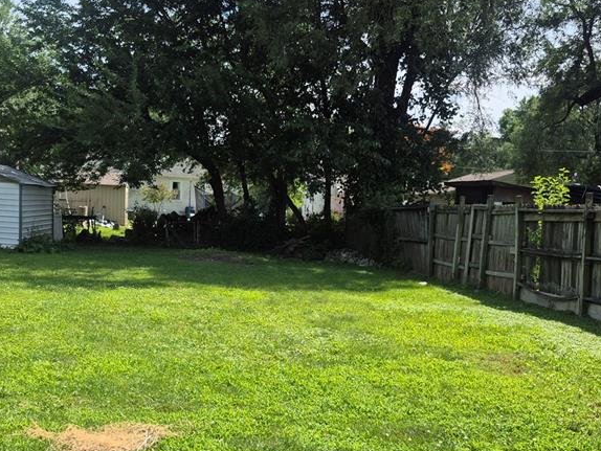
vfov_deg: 34.9
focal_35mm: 41
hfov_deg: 45.5
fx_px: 712
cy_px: 291
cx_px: 245
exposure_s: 1/1260
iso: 25
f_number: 1.8
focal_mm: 5.4
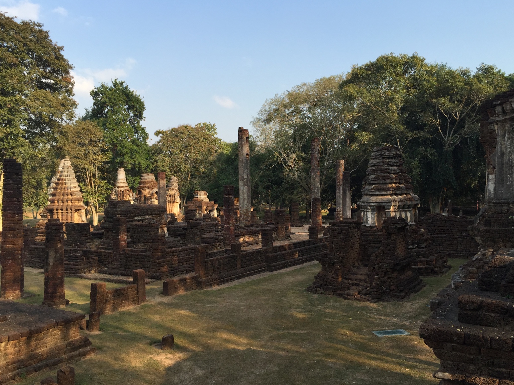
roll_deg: +0.0
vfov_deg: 46.8
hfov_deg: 60.0
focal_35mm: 30
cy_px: 191
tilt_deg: +0.4
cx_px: 265
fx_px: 445
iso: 32
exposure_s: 1/964
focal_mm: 4.15
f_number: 2.2
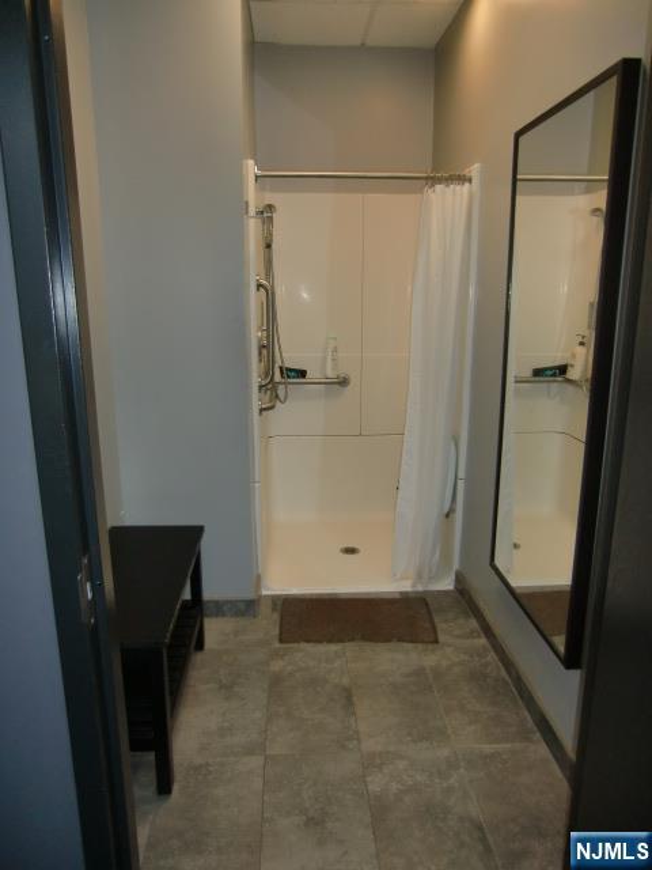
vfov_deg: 71.6
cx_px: 326
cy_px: 435
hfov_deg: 56.8
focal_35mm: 24
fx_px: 603
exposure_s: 1/50
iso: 125
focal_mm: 4.3
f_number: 3.2
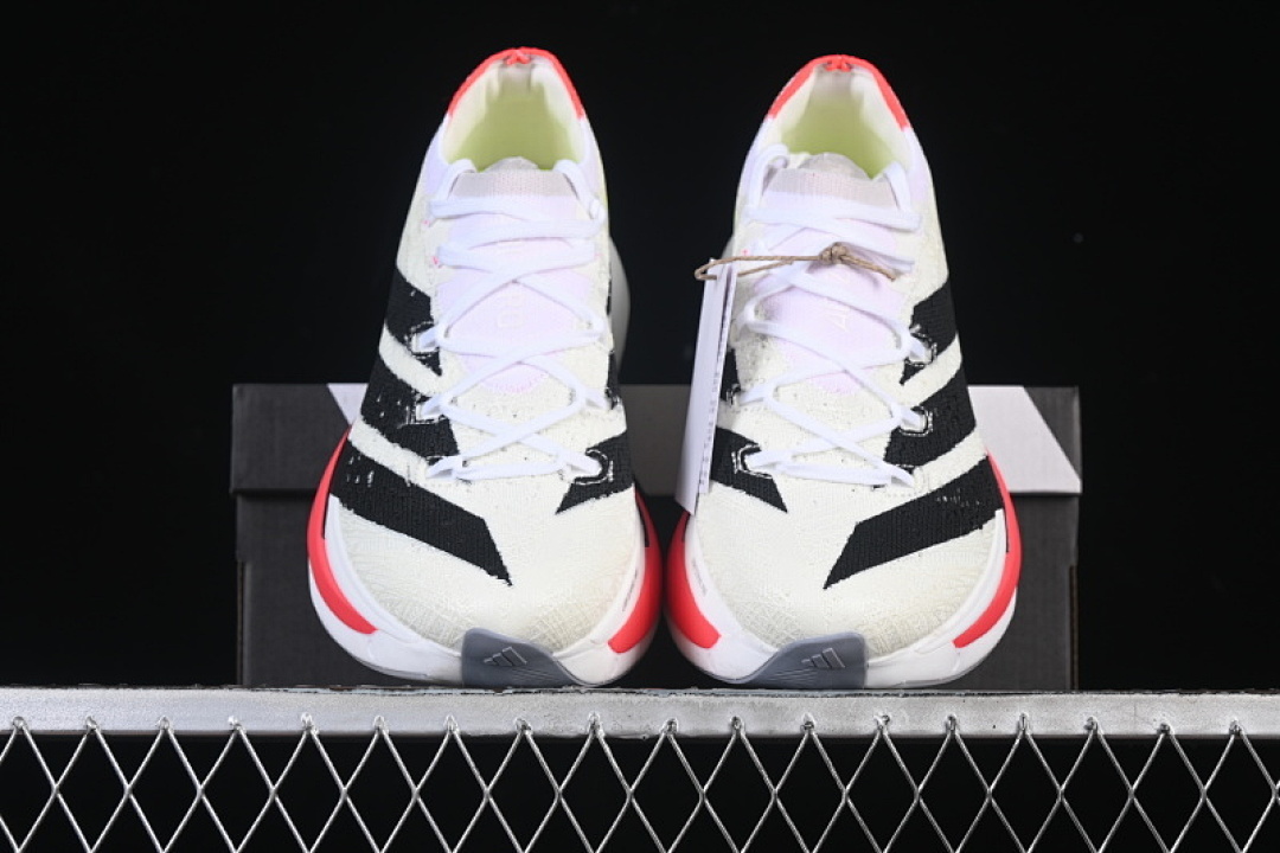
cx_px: 640
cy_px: 426
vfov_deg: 18.2
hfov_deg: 27.0
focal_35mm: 75
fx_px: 2666
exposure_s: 1/80
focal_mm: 50
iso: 160
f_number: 8
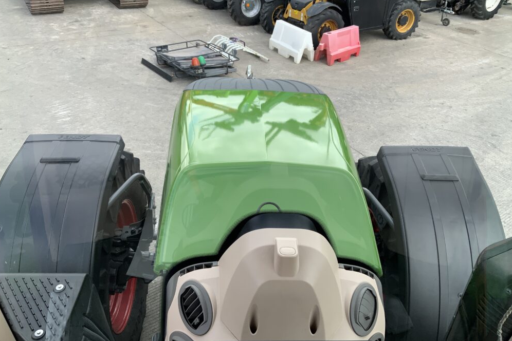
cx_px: 256
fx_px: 441
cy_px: 148
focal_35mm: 31
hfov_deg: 60.3
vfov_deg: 42.2
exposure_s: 1/295
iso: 16
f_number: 1.8
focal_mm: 3
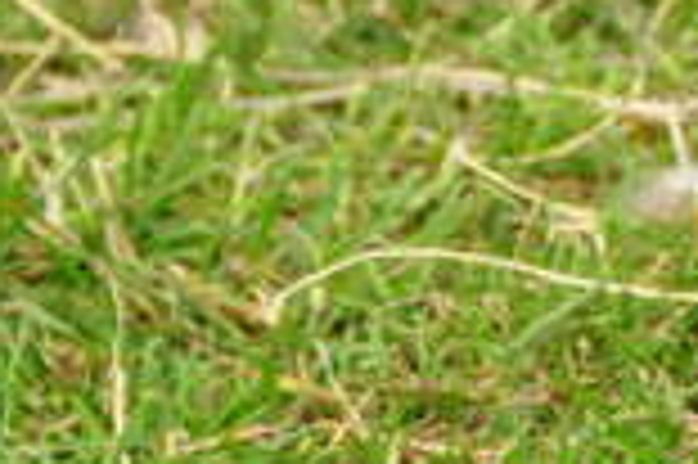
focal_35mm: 1240
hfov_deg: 1.7
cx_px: 1270
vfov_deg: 1.1
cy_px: 327
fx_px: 24017
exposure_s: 1/125
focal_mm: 200
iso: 500
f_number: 5.6
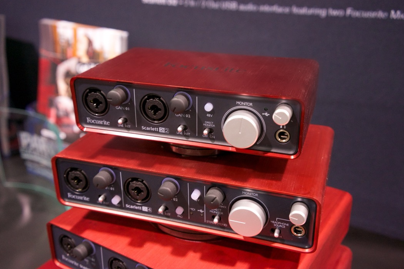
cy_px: 137
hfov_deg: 53.1
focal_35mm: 36
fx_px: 404
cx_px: 202
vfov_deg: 36.9
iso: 5000
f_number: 5.6
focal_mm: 35
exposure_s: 1/60
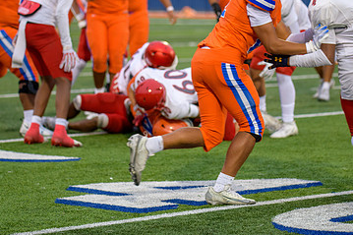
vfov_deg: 7.1
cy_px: 47
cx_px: 183
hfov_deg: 10.6
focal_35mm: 194
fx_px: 1901
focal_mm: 120
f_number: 2.8
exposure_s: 1/500
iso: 450
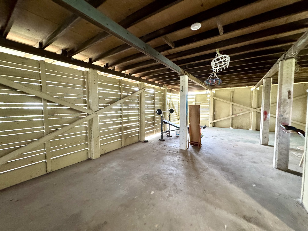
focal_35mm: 14
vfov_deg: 85.7
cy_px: 116
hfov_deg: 102.1
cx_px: 154
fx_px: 125
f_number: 2.2
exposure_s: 1/60
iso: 400
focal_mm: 2.22
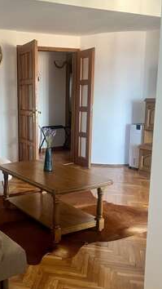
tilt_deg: -12.0
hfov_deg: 27.9
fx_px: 313
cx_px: 16
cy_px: 156
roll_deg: +0.6
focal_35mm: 41
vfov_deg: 49.4
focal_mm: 5.1
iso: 200
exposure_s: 1/60
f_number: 1.6
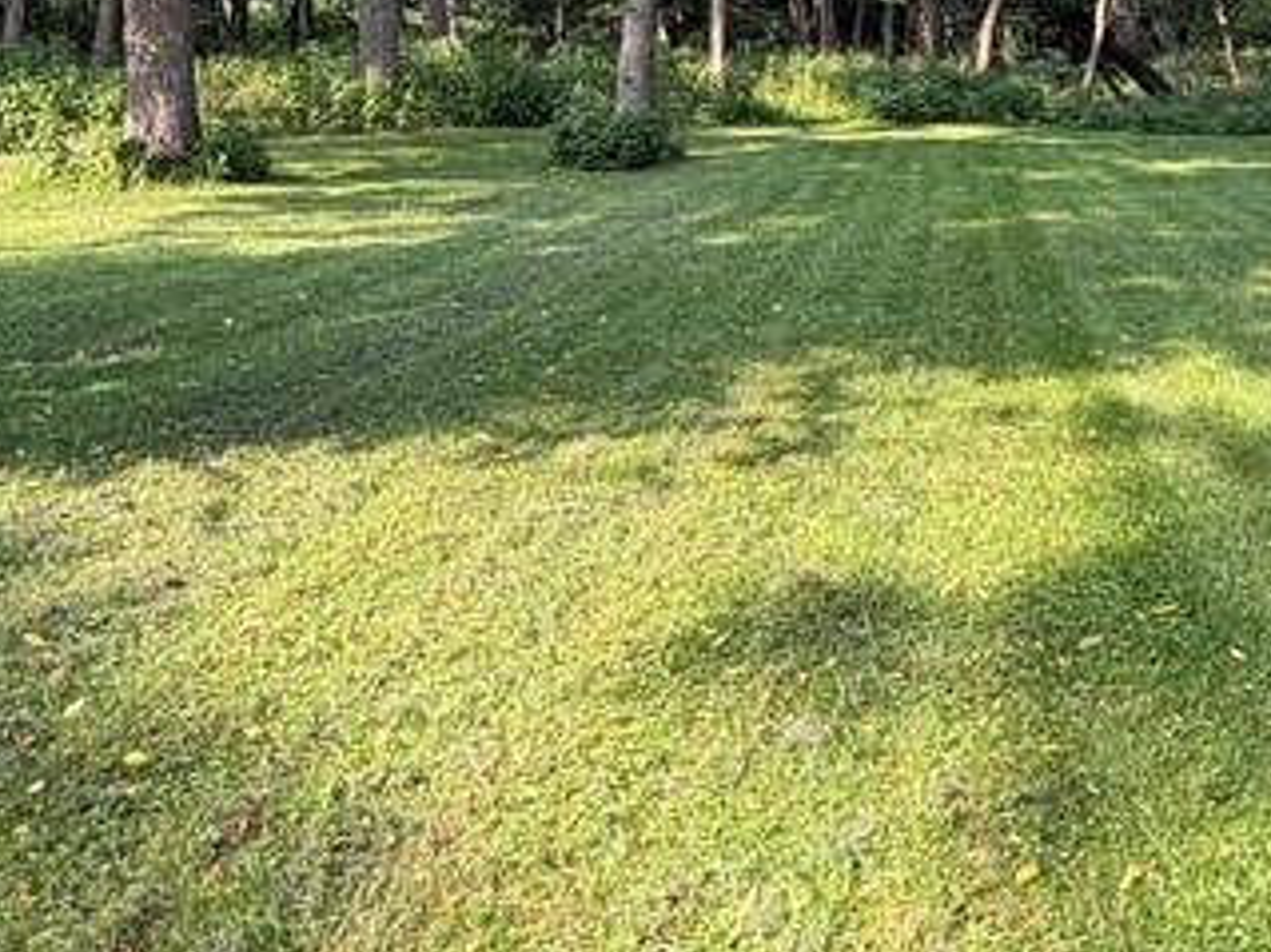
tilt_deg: -4.8
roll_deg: -0.7
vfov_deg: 31.5
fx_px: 1652
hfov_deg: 40.6
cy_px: 223
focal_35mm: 45
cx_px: 988
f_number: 2.2
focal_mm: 2.22
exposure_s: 1/146
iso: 50
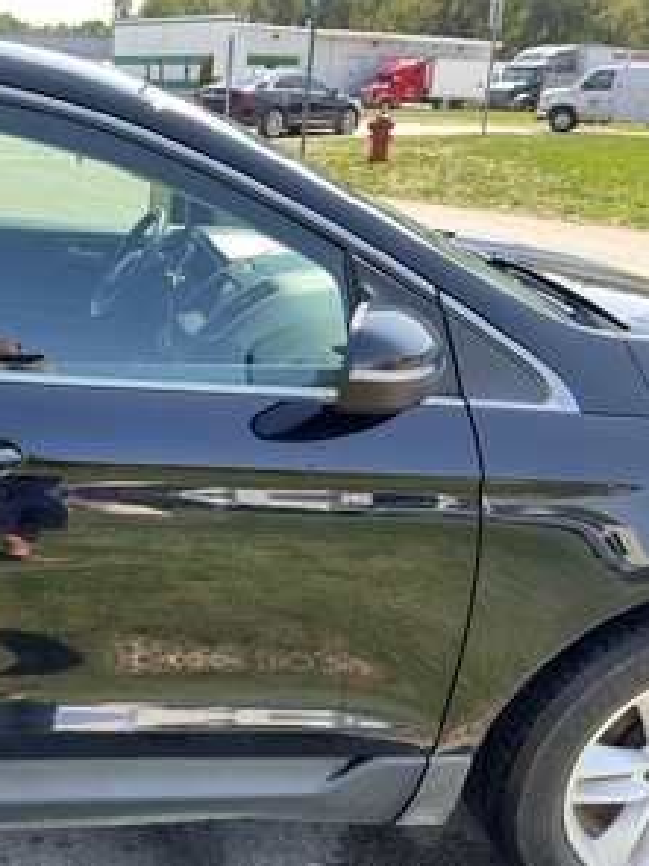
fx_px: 951
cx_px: 91
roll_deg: -1.7
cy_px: 434
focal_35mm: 38
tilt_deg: -17.2
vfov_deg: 49.0
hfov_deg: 35.9
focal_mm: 3
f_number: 1.8
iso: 25
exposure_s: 1/194
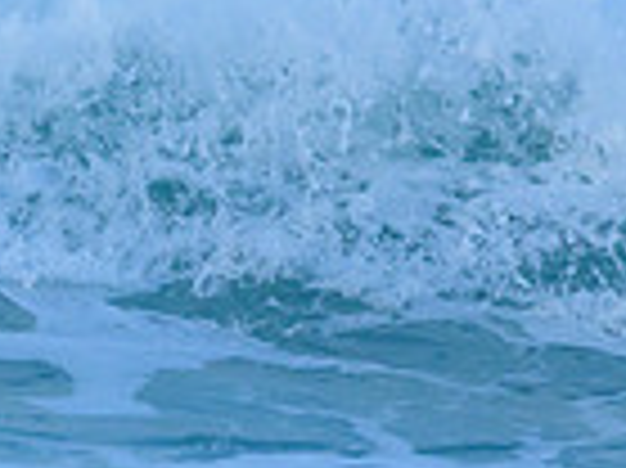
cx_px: -669
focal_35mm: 3818
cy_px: -117
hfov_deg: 0.5
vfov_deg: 0.4
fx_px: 68986
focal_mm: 800
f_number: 6.3
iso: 900
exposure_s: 1/1600
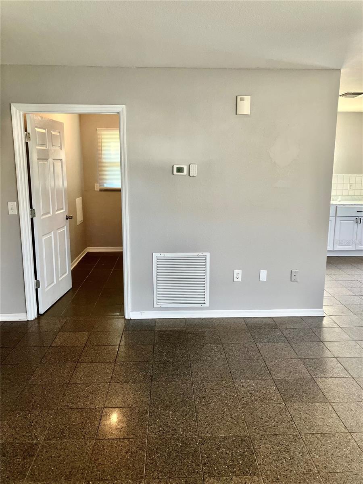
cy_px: 242
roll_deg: +0.2
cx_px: 182
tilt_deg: -9.9
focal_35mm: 28
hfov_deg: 49.7
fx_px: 391
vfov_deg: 63.4
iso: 200
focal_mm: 3.99
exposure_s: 1/60
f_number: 1.8
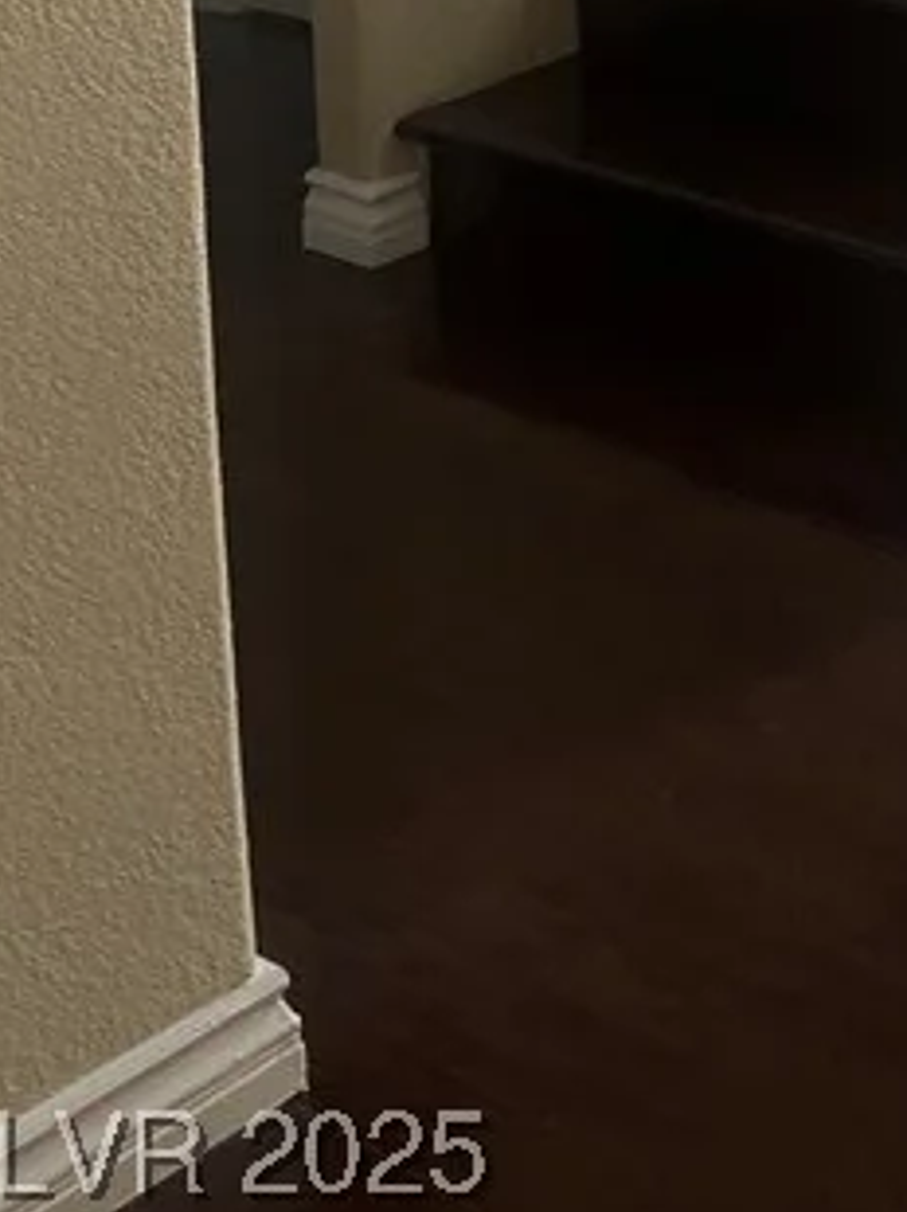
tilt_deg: -3.4
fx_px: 3009
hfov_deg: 15.5
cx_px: 1462
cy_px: -735
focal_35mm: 86
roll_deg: +1.4
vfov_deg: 19.2
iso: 50
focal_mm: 5.1
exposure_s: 1/309
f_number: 1.6
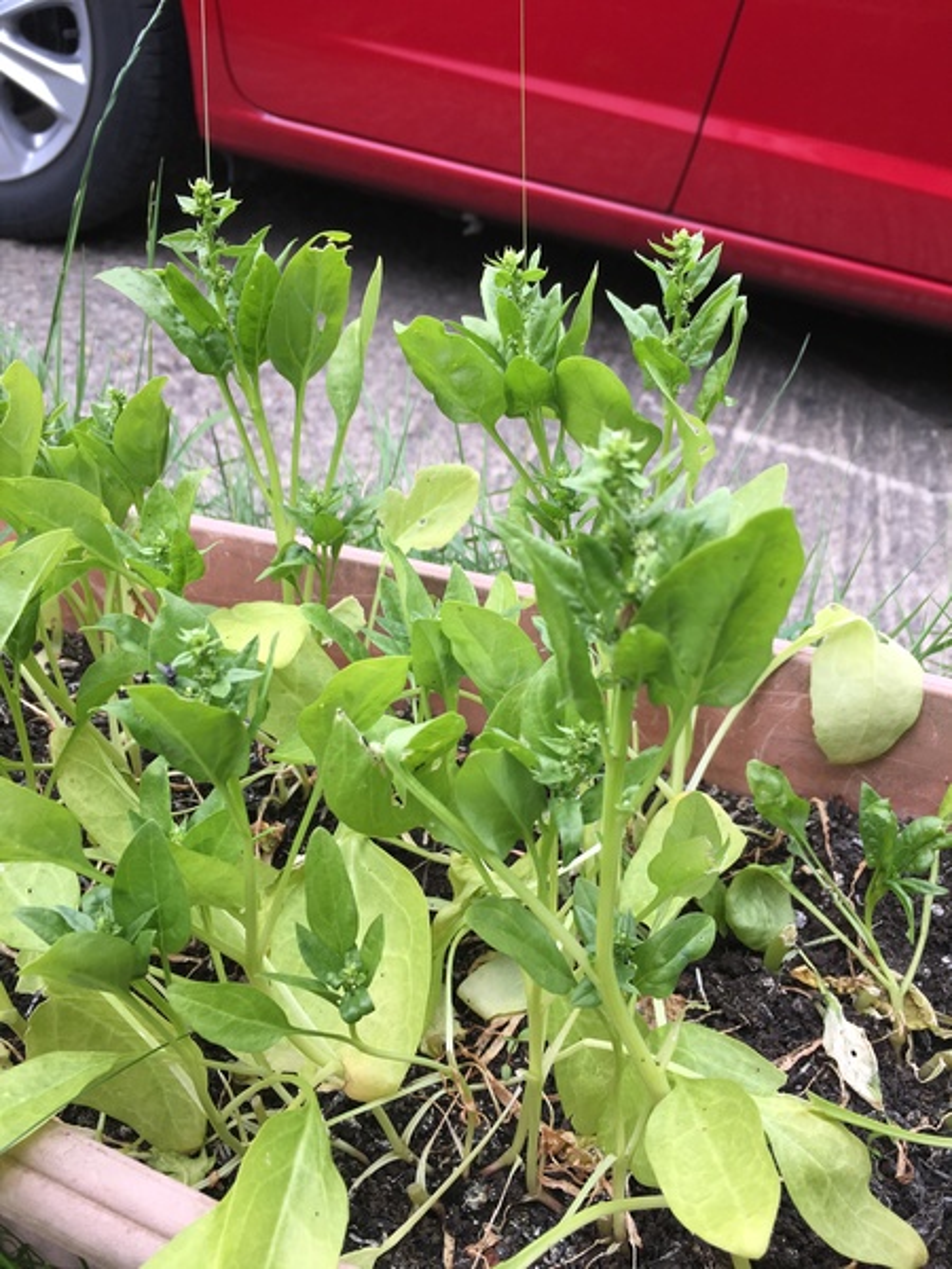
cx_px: 476
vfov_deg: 61.7
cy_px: 634
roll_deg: -6.5
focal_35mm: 29
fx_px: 1063
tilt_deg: -35.5
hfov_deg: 48.2
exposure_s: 1/364
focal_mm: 4.15
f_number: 2.2
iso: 25
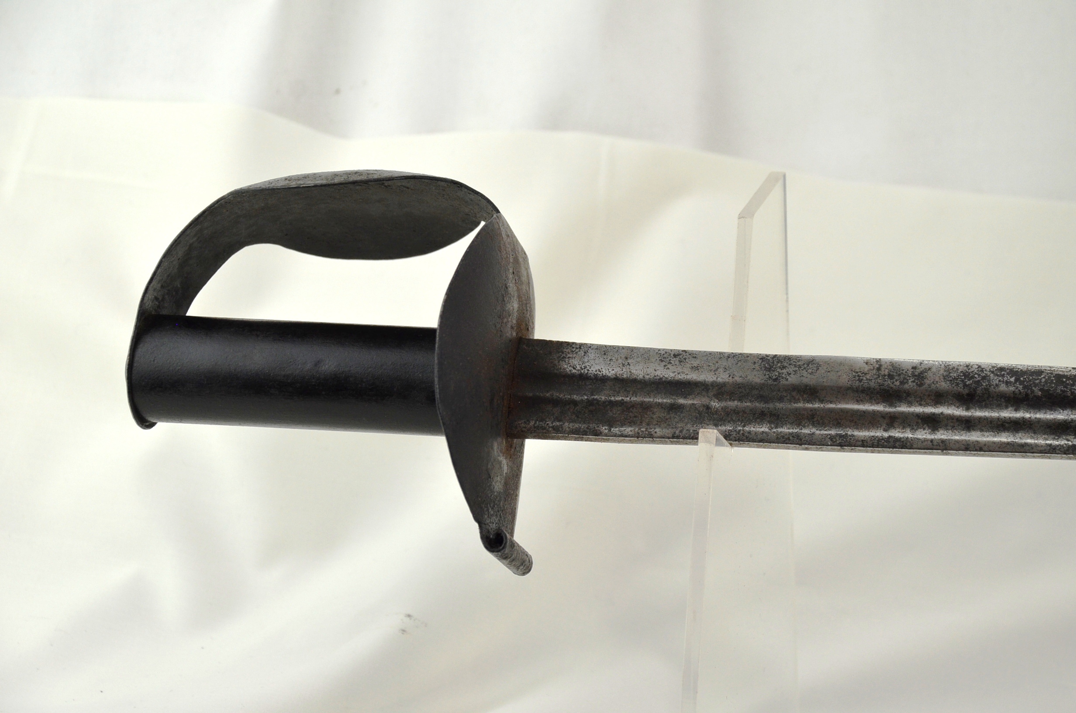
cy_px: 356
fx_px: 3132
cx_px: 538
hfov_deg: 19.5
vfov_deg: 13.0
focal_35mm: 105
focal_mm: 70
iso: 500
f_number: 5.3
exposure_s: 1/250
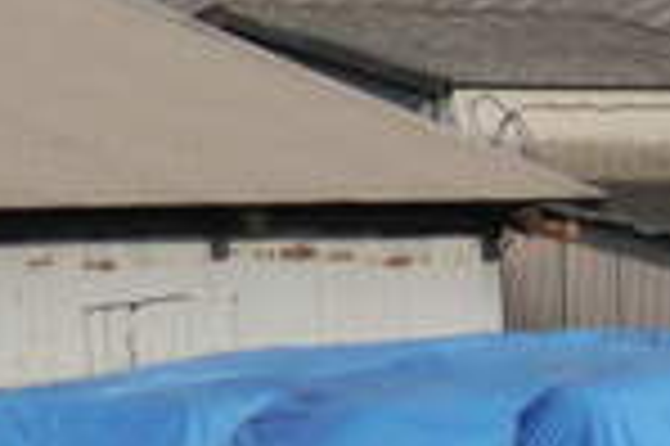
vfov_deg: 3.4
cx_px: 1210
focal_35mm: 402
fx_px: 7473
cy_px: -595
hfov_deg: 5.1
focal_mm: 20
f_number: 3.2
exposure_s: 1/3200
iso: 160
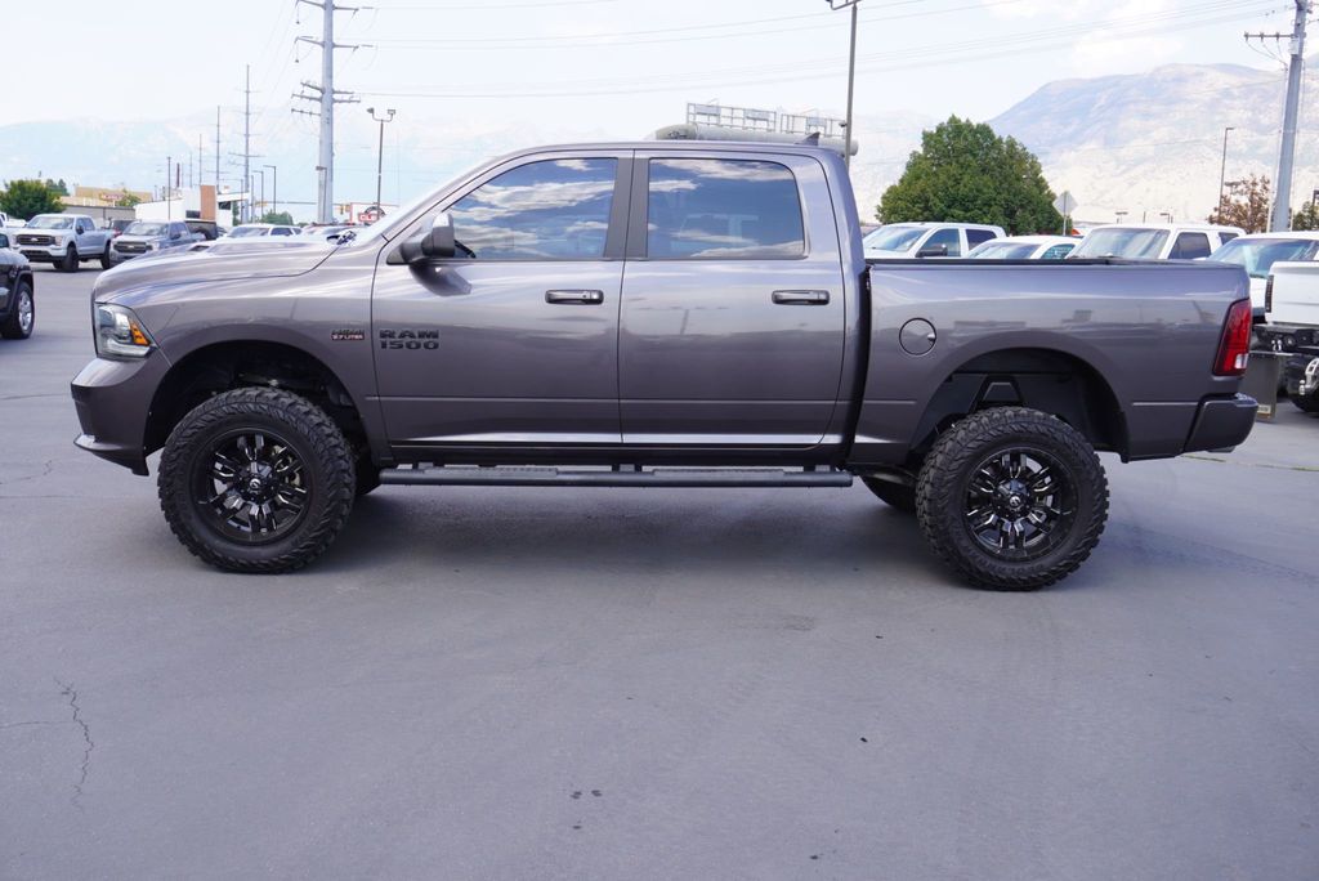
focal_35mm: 36
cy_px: 440
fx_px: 1320
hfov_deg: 53.1
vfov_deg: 36.9
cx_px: 660
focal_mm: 24
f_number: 6.3
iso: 100
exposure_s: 1/100
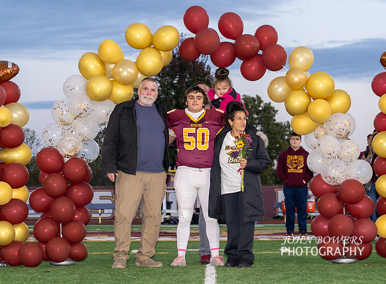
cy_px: 155
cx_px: 239
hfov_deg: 15.7
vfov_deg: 11.7
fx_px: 1395
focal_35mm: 126
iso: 1000
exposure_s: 1/200
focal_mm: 70
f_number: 4.5
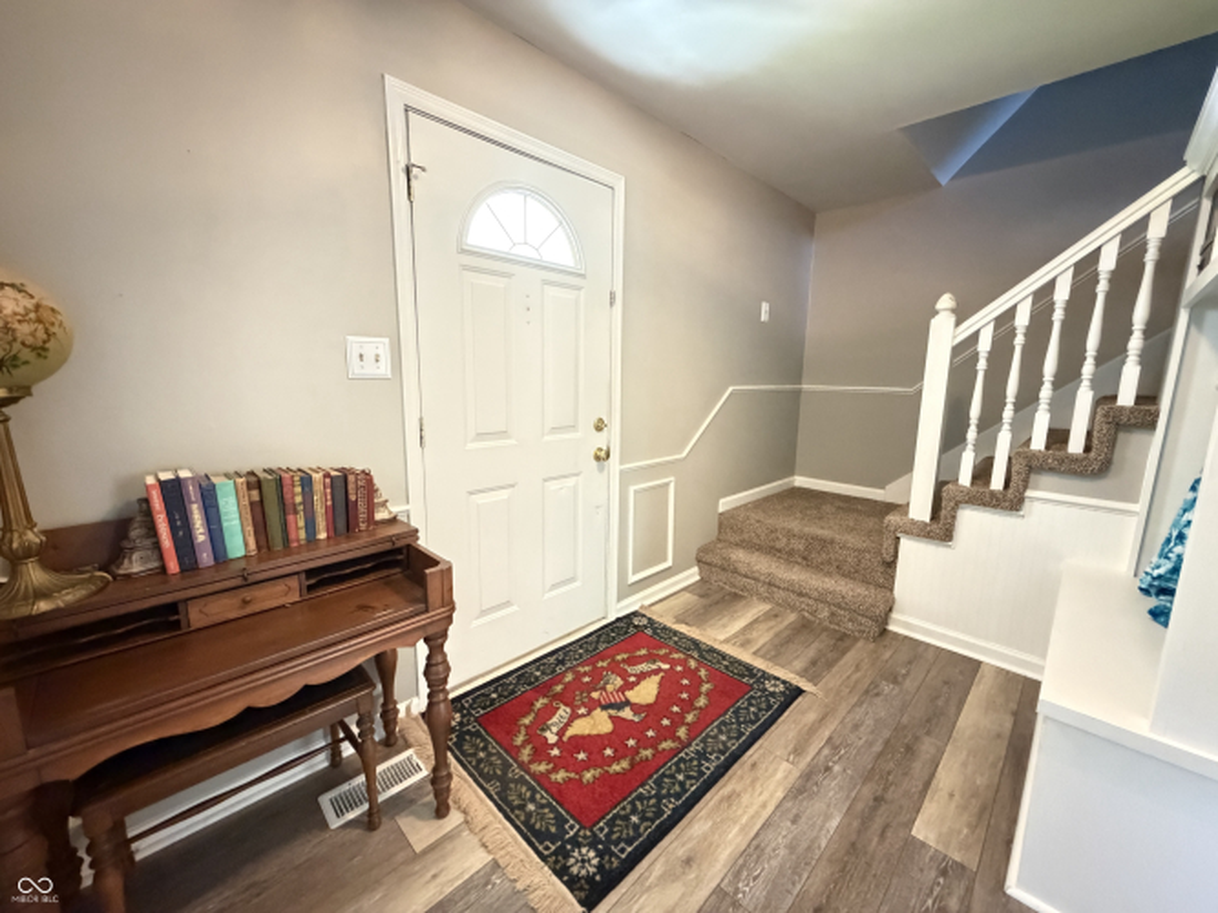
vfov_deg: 85.7
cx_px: 609
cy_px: 456
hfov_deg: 102.1
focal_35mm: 14
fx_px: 493
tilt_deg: -9.9
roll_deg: -0.7
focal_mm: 2.22
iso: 2000
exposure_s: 1/30
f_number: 2.2
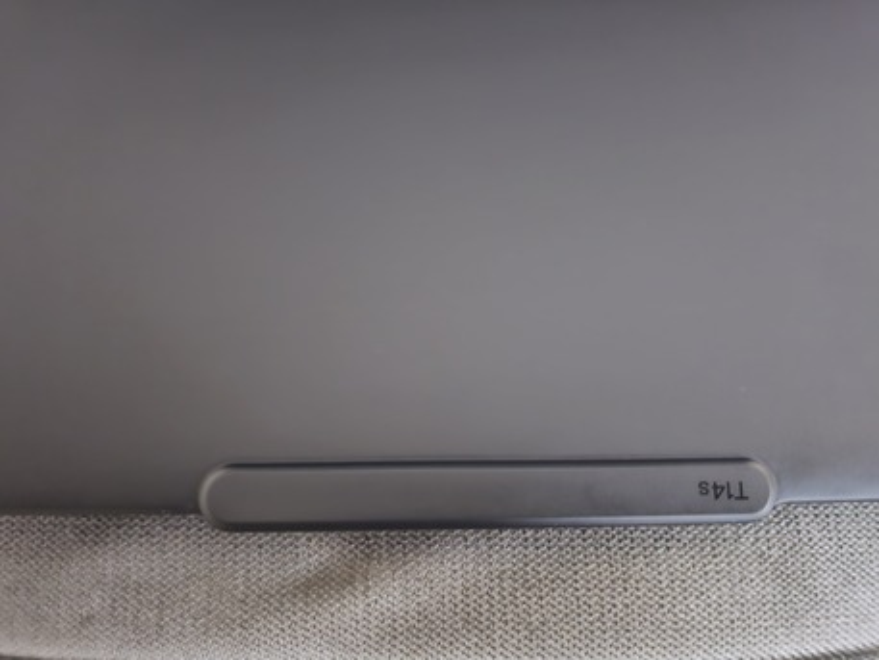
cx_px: 440
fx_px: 584
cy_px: 330
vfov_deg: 58.9
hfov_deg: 73.9
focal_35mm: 23
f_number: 1.7
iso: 1250
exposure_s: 1/15
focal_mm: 6.3
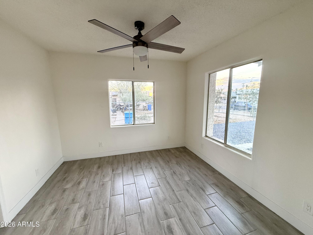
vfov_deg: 85.7
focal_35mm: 14
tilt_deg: -8.7
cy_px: 118
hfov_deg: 102.1
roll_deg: +0.3
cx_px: 156
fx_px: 127
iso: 250
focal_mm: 2.22
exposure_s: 1/99
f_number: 2.2
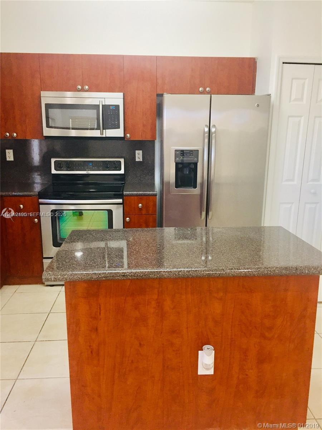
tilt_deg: -12.5
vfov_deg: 61.7
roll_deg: -0.2
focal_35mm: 29
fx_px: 360
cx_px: 161
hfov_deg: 48.2
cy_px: 215
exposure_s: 1/30
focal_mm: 4.15
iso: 100
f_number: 2.2
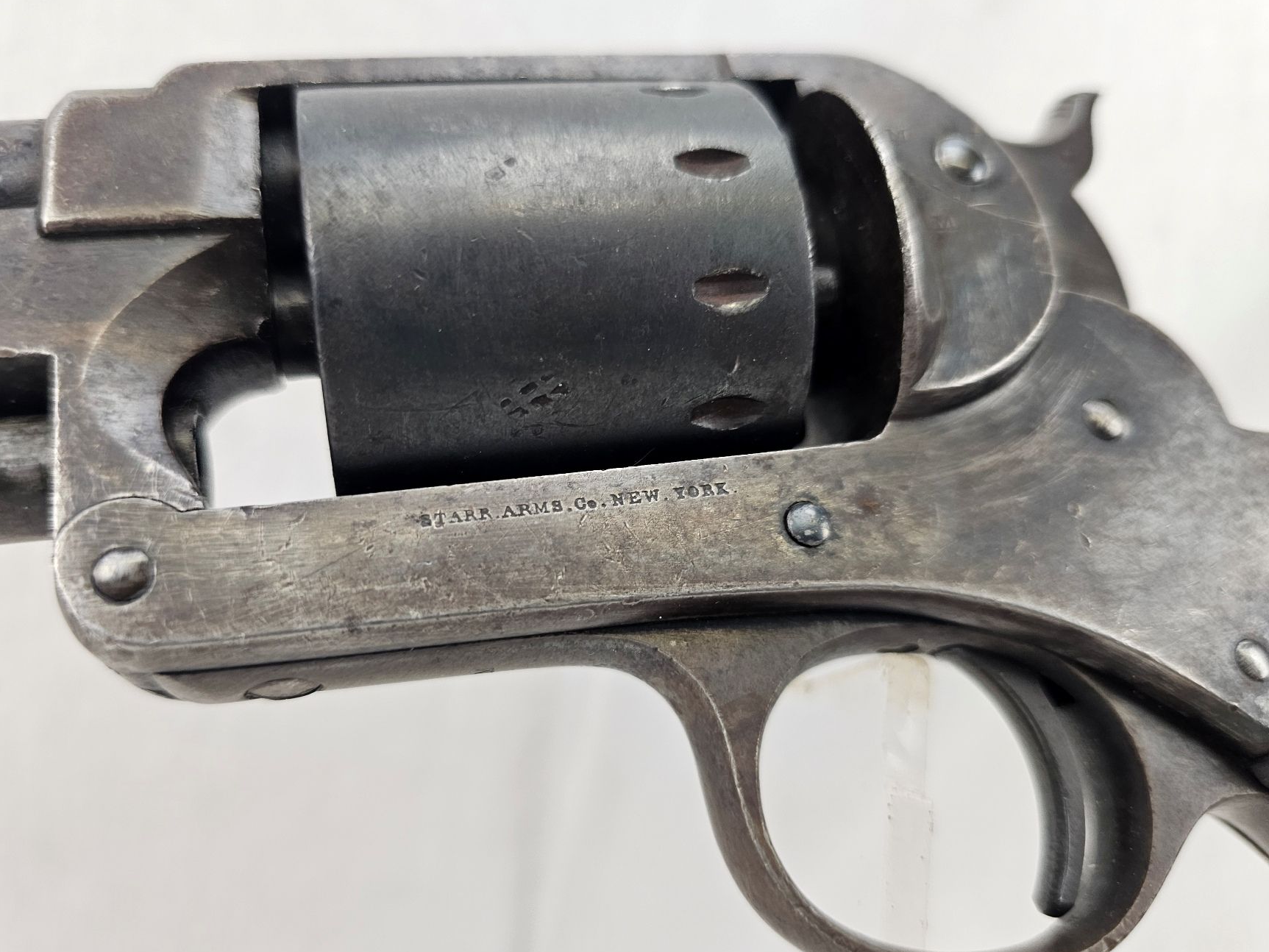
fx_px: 880
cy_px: 477
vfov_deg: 56.8
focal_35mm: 24
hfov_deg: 71.6
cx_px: 614
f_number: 1.7
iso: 100
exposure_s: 1/100
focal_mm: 6.3
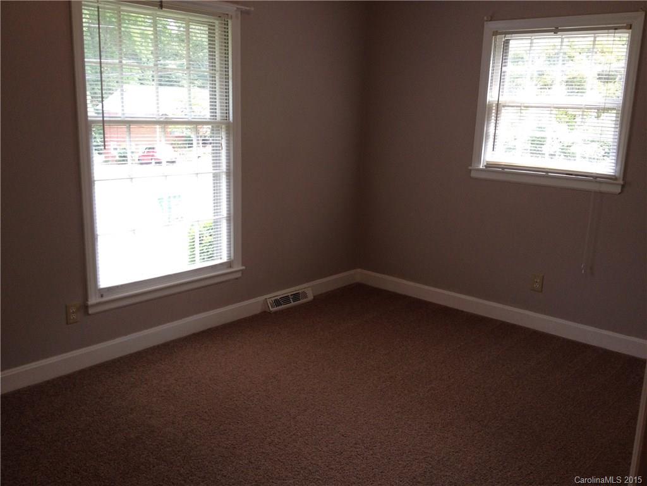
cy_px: 243
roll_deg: -1.6
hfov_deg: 52.6
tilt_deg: -14.7
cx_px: 324
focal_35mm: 35
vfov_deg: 40.7
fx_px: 654
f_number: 2.4
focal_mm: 4.28
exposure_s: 1/120
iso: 80
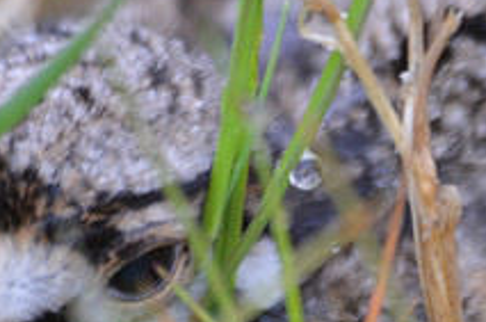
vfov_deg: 1.1
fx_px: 16527
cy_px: 169
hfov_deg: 1.7
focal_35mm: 1227
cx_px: 472
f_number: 6.3
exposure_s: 1/125
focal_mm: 300
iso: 400
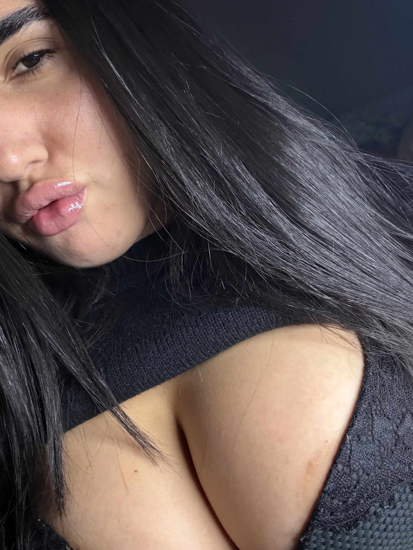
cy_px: 275
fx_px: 477
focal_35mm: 30
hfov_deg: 46.8
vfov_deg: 60.0
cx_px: 206
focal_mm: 2.71
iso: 640
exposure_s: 1/30
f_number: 1.9
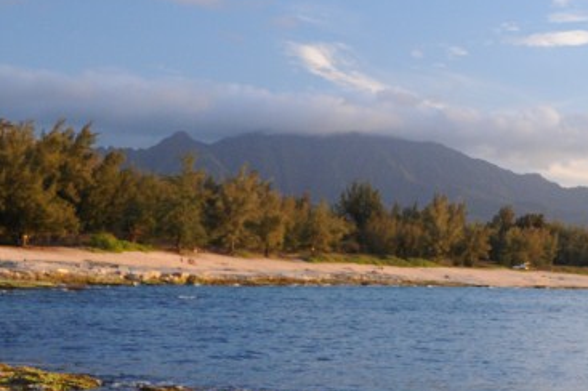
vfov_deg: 14.2
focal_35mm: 96
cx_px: 685
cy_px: 280
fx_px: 1567
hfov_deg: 20.1
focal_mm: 26
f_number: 5.6
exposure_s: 1/125
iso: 640
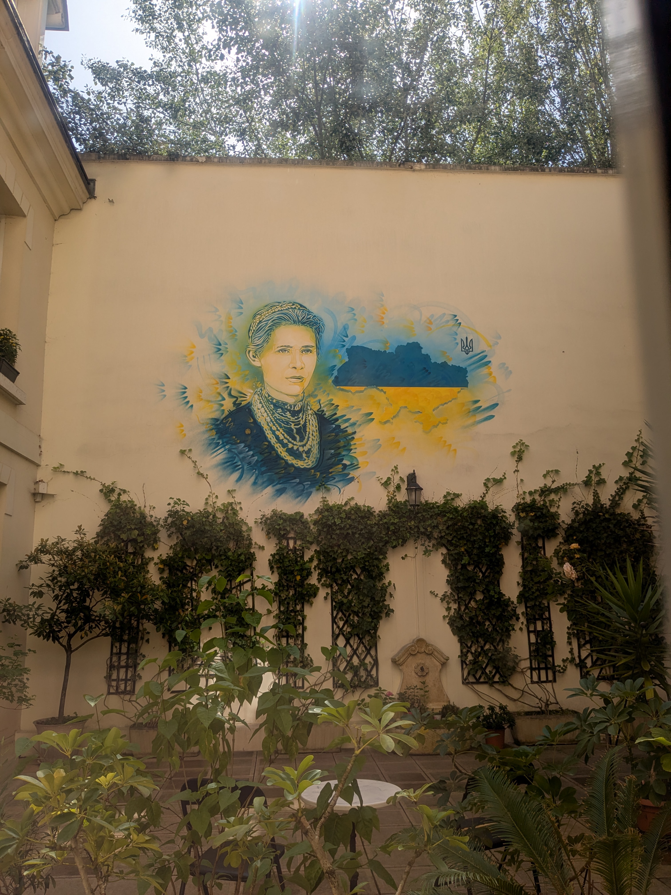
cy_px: 448
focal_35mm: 27
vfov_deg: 65.3
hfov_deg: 51.4
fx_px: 698
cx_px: 336
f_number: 1.73
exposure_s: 1/1063
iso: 33
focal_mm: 4.38
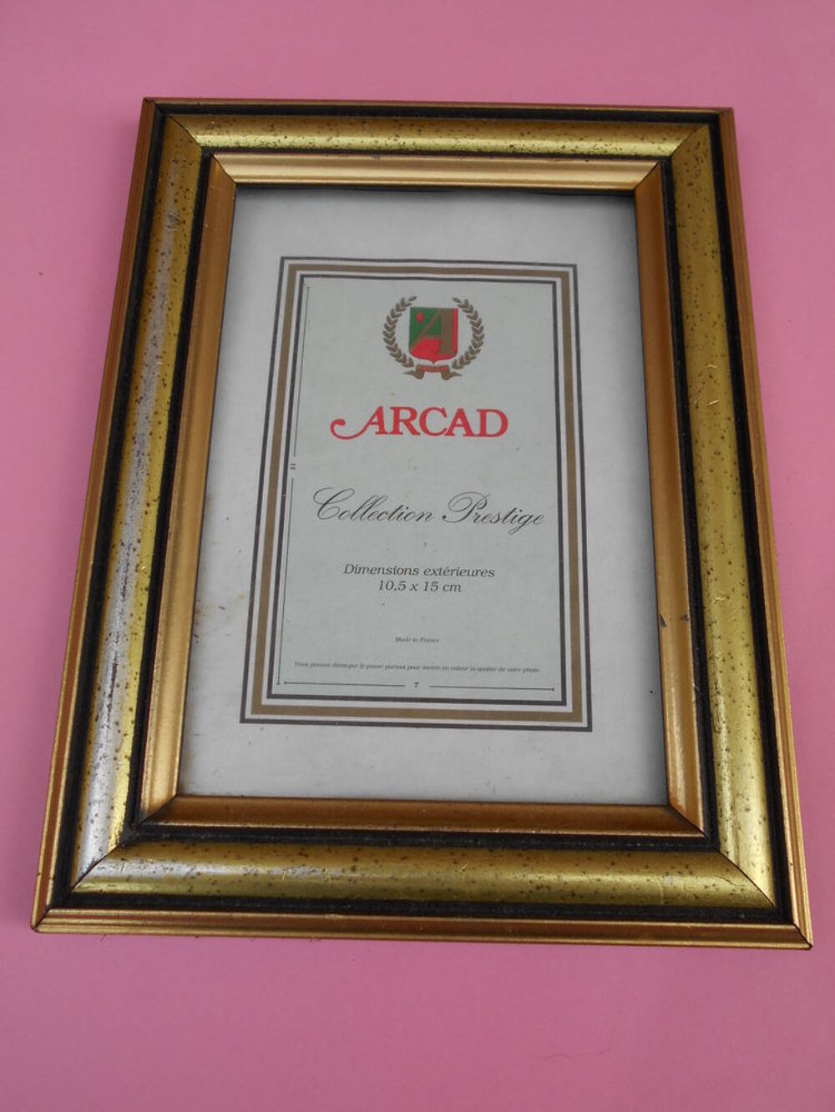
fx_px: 965
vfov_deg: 60.0
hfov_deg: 46.8
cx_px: 418
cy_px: 556
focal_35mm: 30
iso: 80
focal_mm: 5.1
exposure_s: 1/250
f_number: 3.4
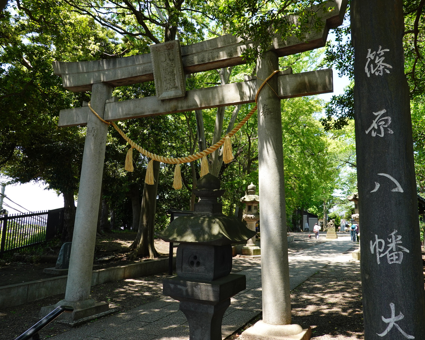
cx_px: 242
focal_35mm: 28
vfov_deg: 51.5
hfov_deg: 61.9
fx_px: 352
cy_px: 168
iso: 125
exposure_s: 1/200
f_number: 3.5
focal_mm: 9
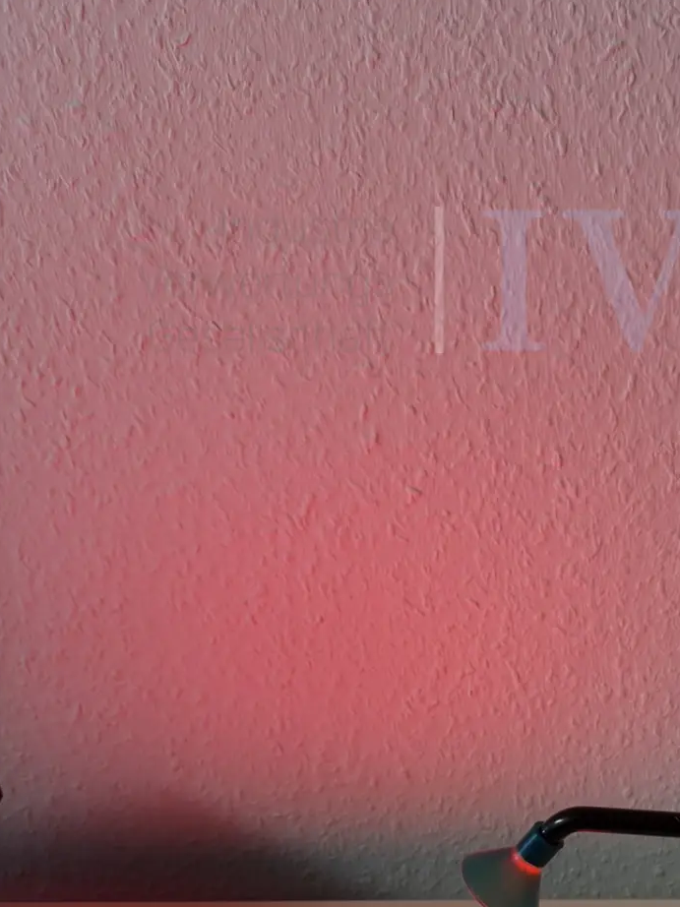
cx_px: 704
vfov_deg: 36.4
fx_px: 1310
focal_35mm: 50
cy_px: 773
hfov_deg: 27.2
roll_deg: +2.0
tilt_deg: -26.7
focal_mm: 6.76
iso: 200
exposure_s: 1/190
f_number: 1.78
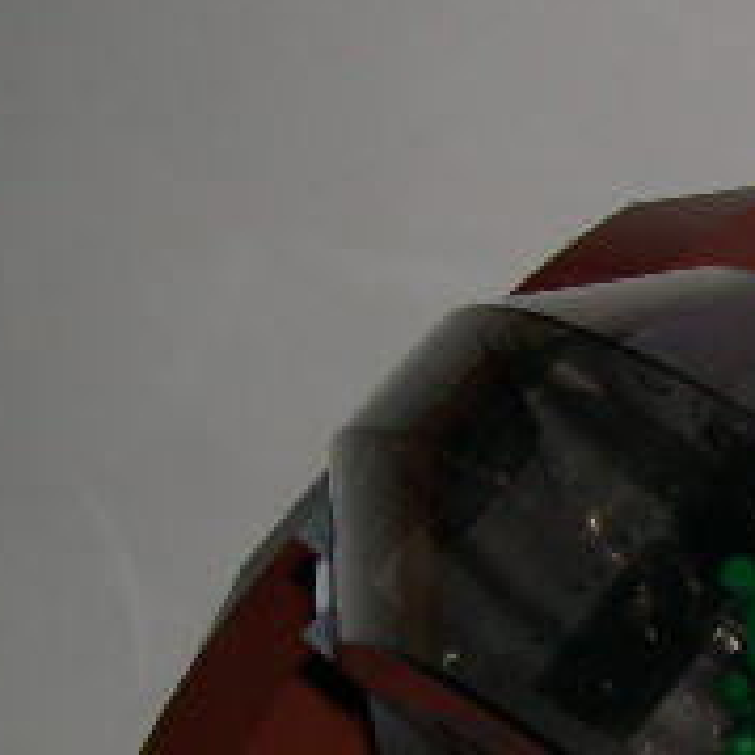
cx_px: 1286
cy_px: 924
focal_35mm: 120
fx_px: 2961
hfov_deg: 13.3
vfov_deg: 14.1
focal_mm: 8
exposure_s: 1/60
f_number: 7.6
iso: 100
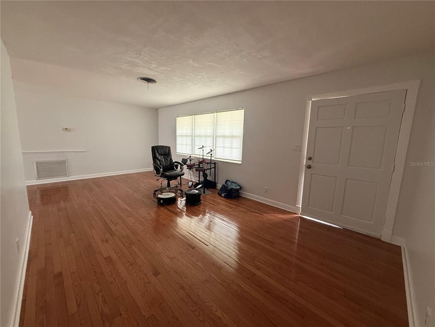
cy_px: 164
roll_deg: -1.5
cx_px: 218
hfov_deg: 102.1
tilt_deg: -8.2
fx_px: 176
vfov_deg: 85.7
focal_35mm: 14
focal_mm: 2.22
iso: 320
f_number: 2.2
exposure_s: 1/60
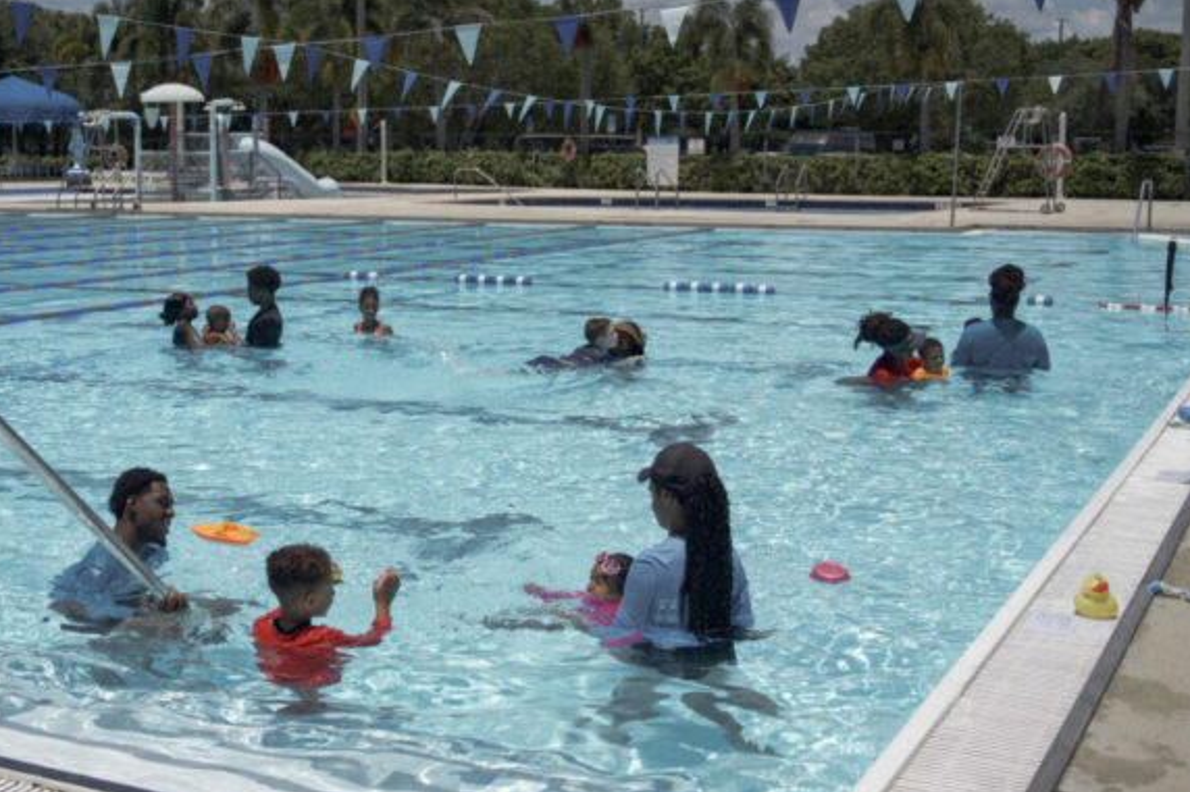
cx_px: 410
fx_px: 1553
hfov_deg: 41.5
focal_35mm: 47
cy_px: 360
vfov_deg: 28.6
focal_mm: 35
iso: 100
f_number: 4.5
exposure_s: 1/2000
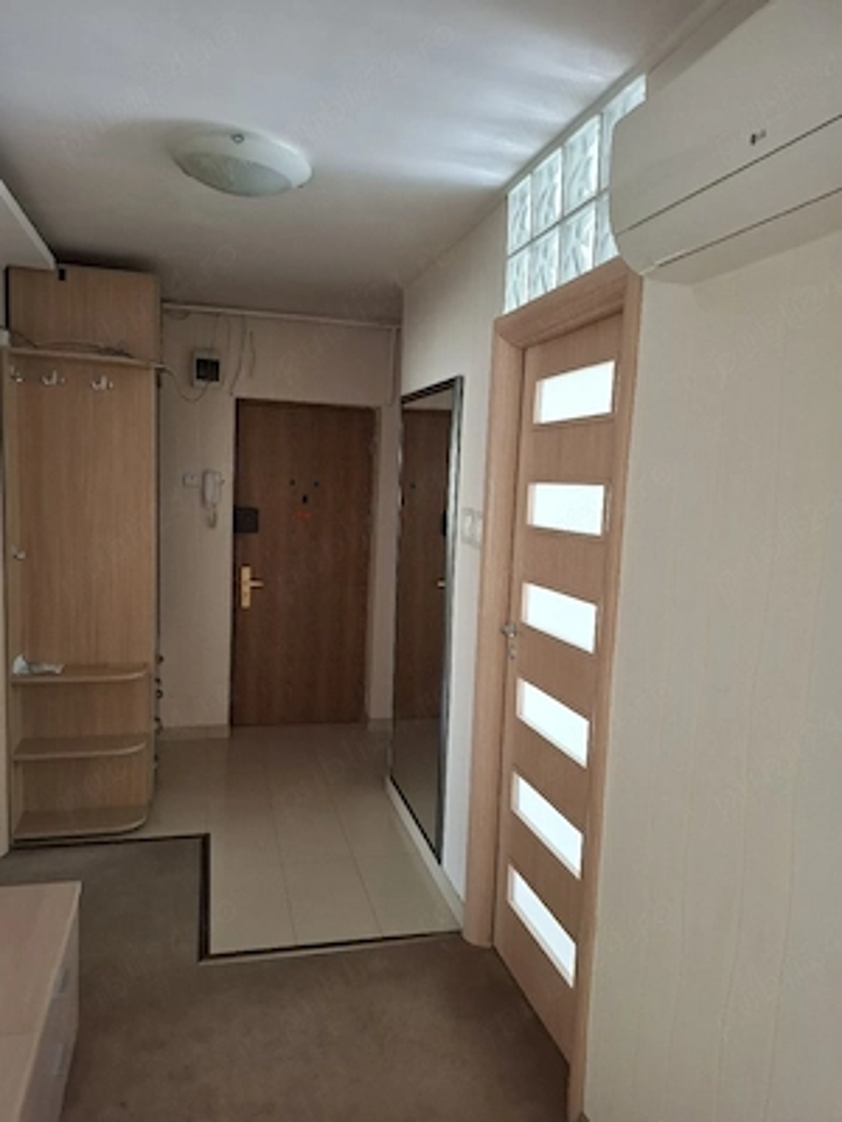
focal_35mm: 23
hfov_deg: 58.9
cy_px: 561
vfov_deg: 73.9
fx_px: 746
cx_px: 421
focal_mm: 5.54
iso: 250
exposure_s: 1/40
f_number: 1.8
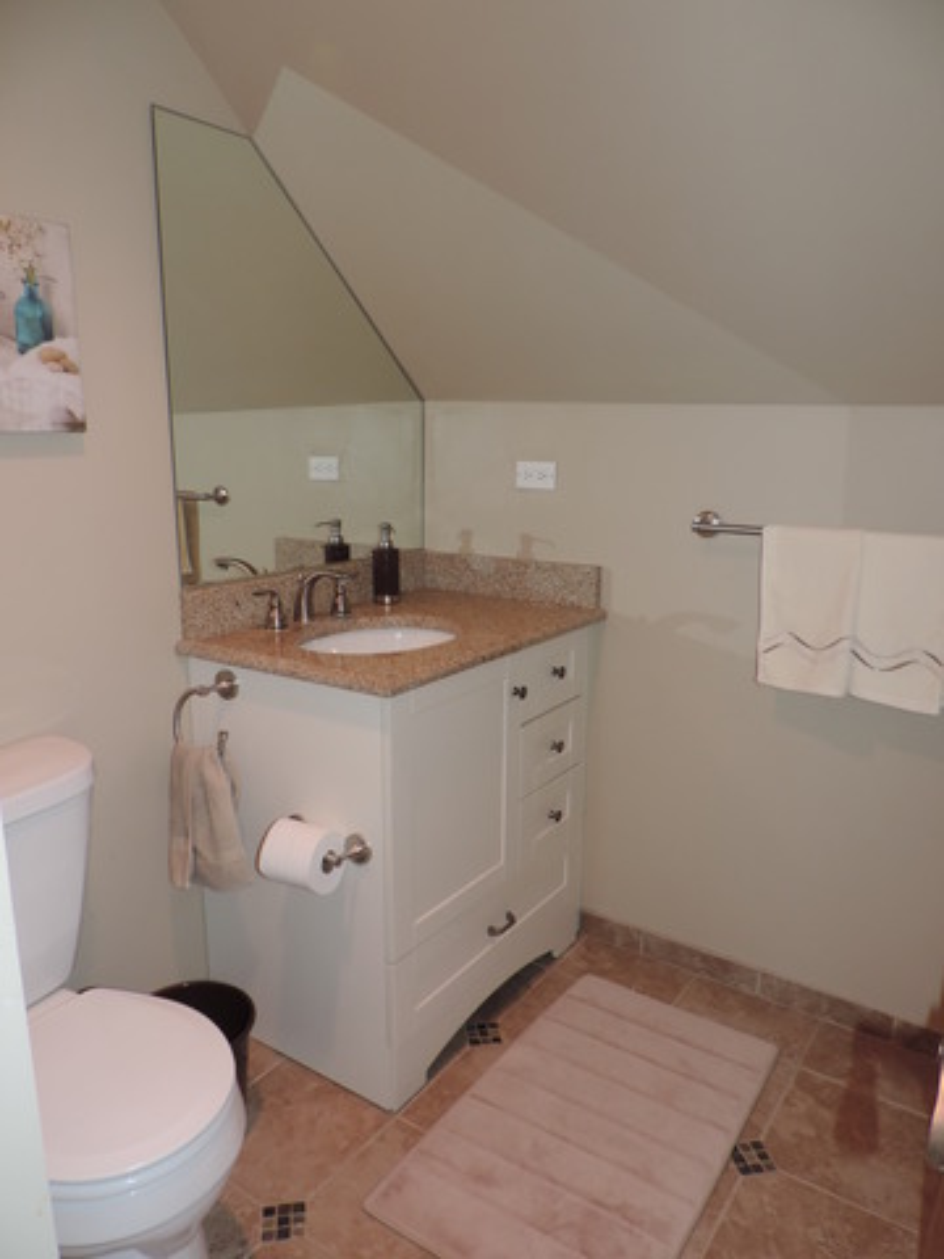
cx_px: 472
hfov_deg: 56.8
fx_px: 873
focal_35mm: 24
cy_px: 630
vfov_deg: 71.6
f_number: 3
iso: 200
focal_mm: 4.3
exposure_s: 1/30
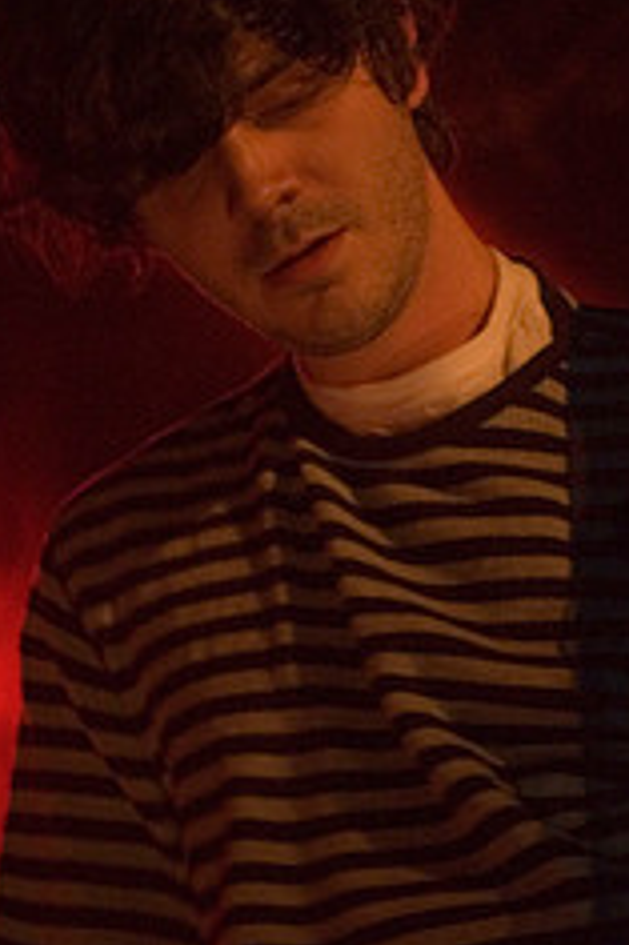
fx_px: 5249
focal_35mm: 200
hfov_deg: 6.9
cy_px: 697
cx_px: 319
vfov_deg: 10.3
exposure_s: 1/25
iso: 1600
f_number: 2.8
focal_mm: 70
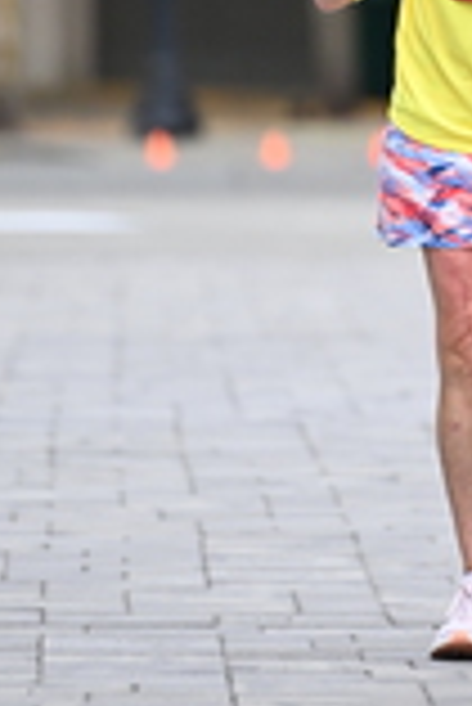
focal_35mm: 702
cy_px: -54
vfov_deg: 2.9
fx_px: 13775
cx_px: 429
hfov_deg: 2.0
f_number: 2.8
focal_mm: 200
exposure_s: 1/1600
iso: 640
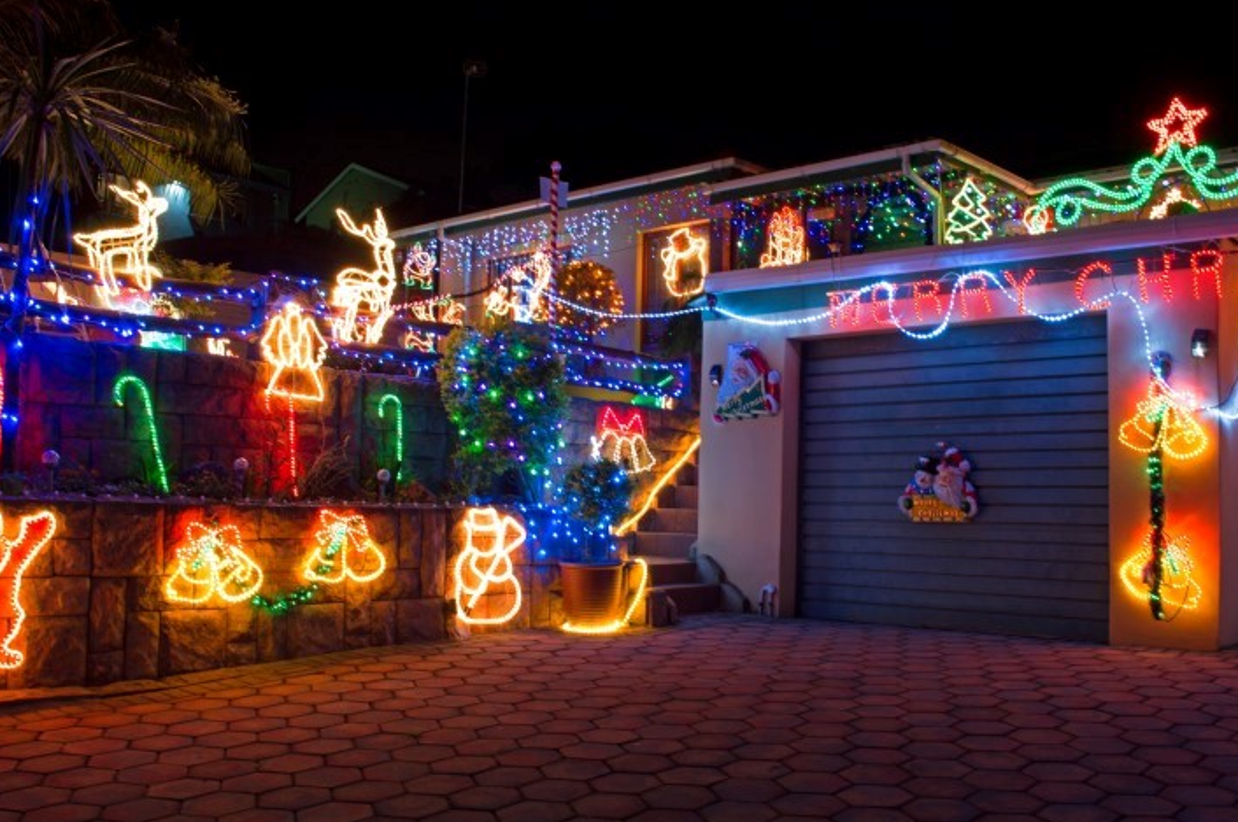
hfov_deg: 55.8
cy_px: 429
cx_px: 644
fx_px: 1168
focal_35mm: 34
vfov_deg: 38.8
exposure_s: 5
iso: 100
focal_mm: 20
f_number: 10
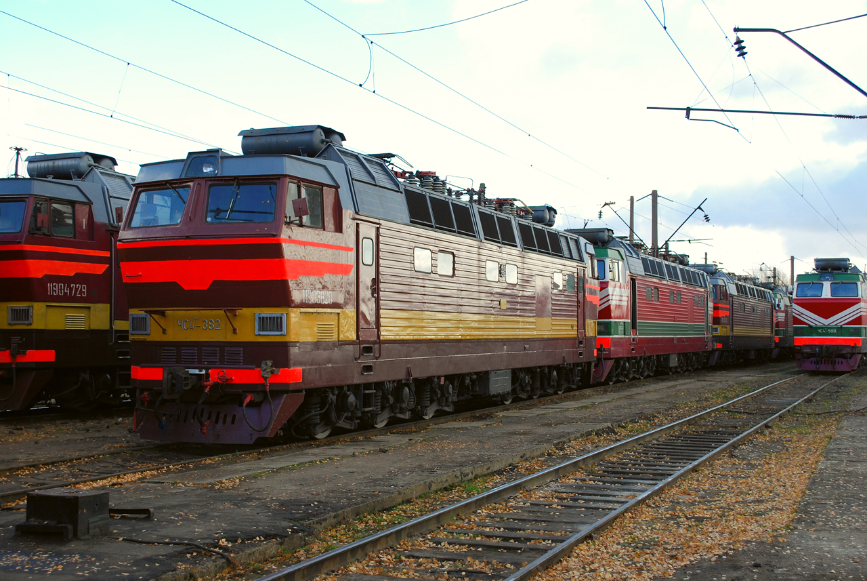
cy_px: 290
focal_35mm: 45
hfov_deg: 43.6
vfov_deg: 29.9
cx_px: 434
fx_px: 1085
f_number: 5.6
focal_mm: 30
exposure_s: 1/125
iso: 160
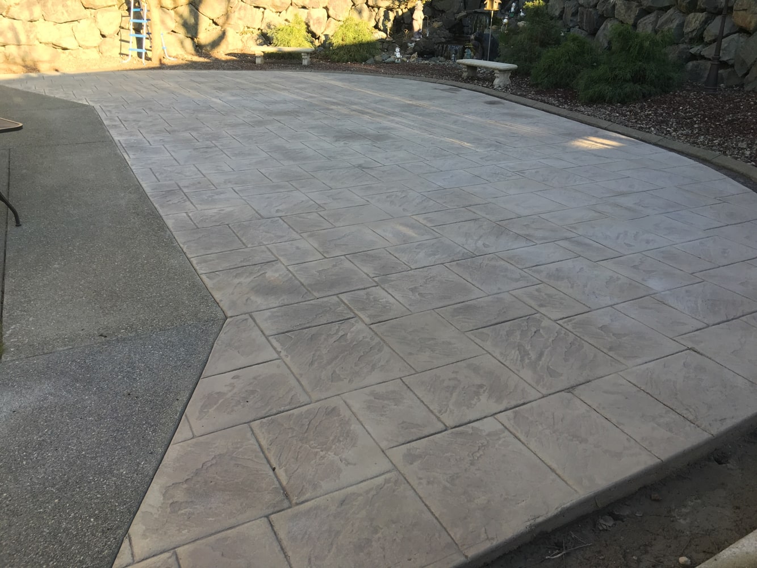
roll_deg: -1.4
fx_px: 634
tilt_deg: -23.9
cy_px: 284
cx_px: 378
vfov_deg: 48.2
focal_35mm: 29
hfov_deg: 61.7
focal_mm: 4.15
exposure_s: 1/120
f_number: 2.2
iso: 32
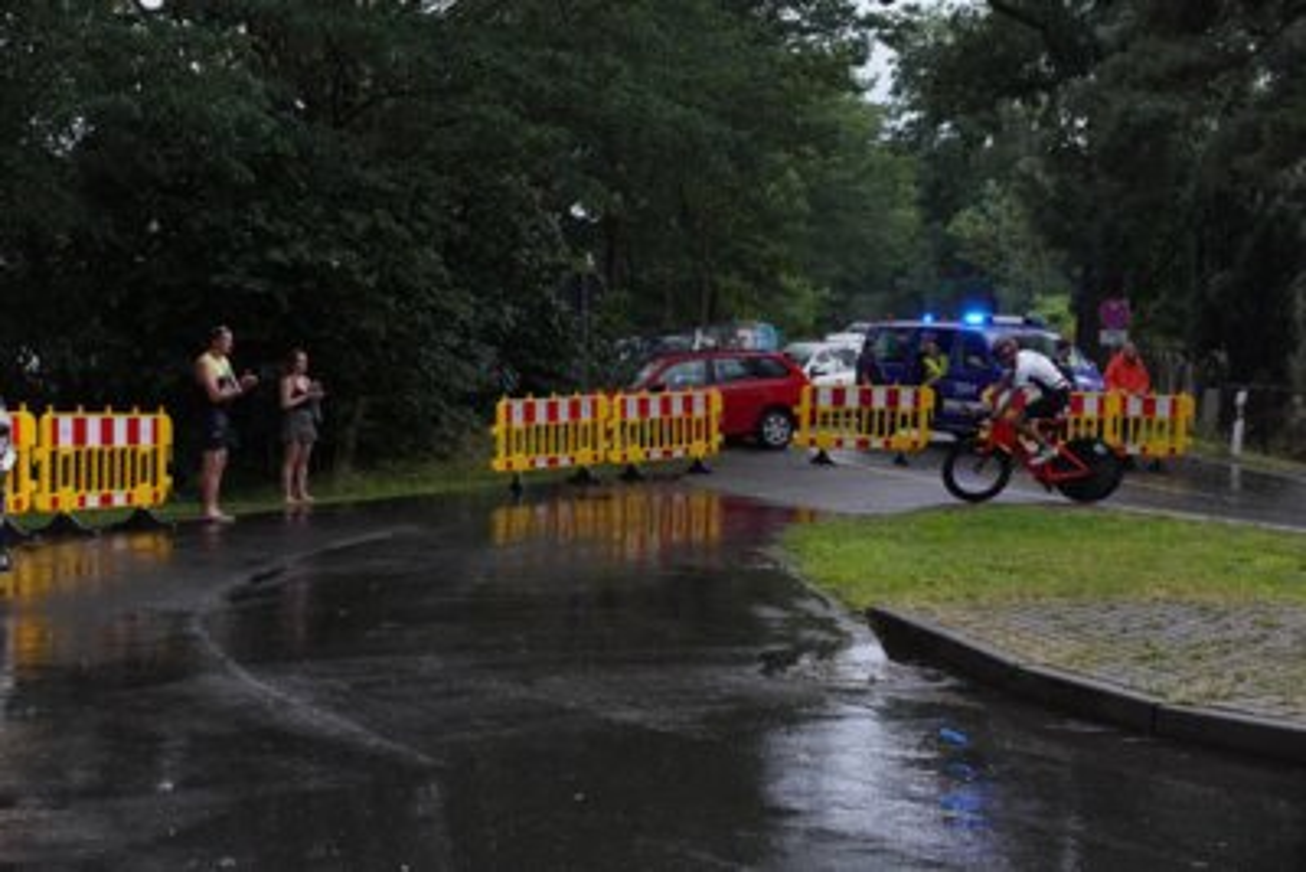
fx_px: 2177
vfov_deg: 22.6
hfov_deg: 33.4
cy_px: 436
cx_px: 653
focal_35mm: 60
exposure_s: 1/640
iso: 2500
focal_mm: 40
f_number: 6.3
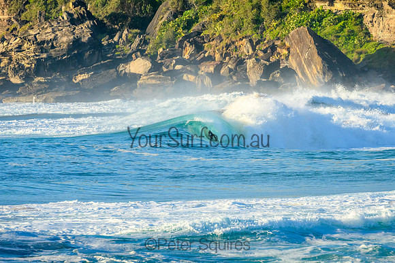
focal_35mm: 549
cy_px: 128
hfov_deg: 3.8
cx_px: 218
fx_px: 6029
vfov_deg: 2.5
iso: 1000
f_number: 9
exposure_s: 1/2000
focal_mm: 400
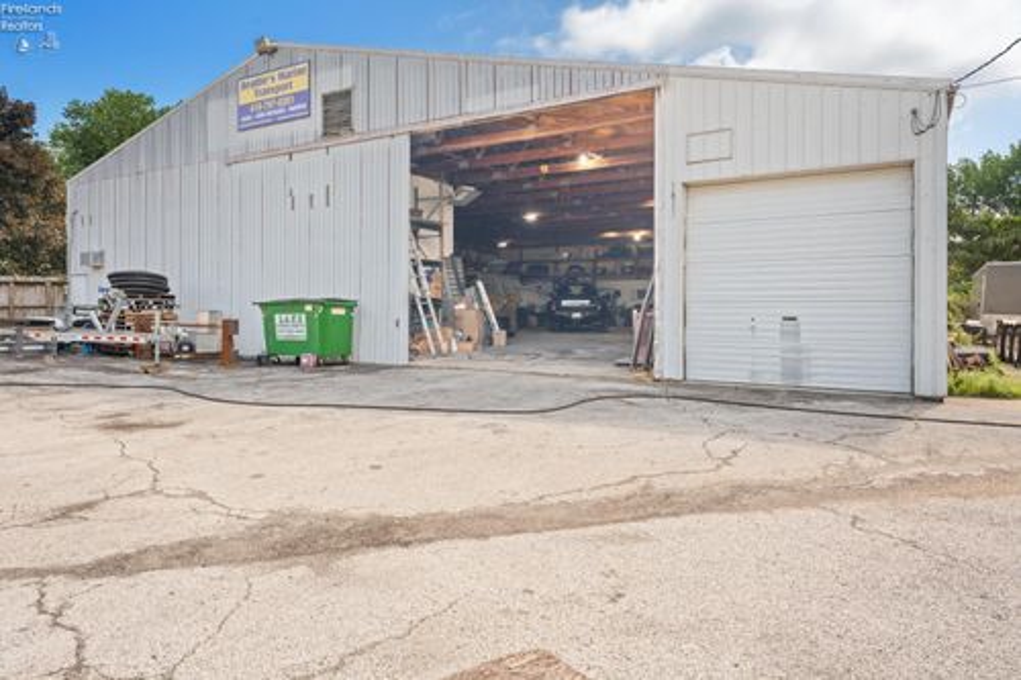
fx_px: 624
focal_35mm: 22
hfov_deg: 78.6
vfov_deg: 57.2
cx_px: 510
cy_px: 340
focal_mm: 22
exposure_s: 1/30
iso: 100
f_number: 8
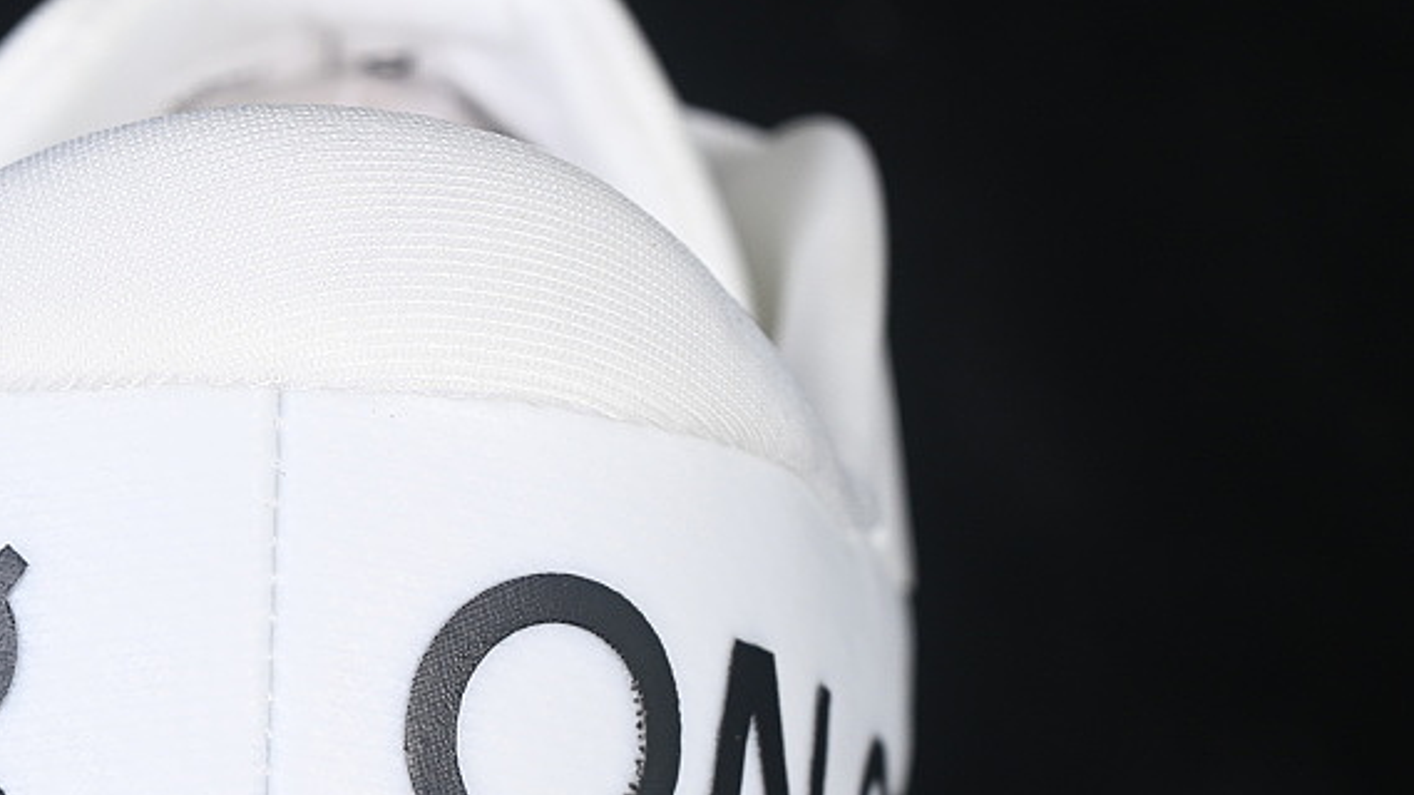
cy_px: 874
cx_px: 239
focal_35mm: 149
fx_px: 5586
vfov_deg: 8.1
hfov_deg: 14.3
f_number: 7.1
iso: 160
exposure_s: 1/80
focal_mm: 50
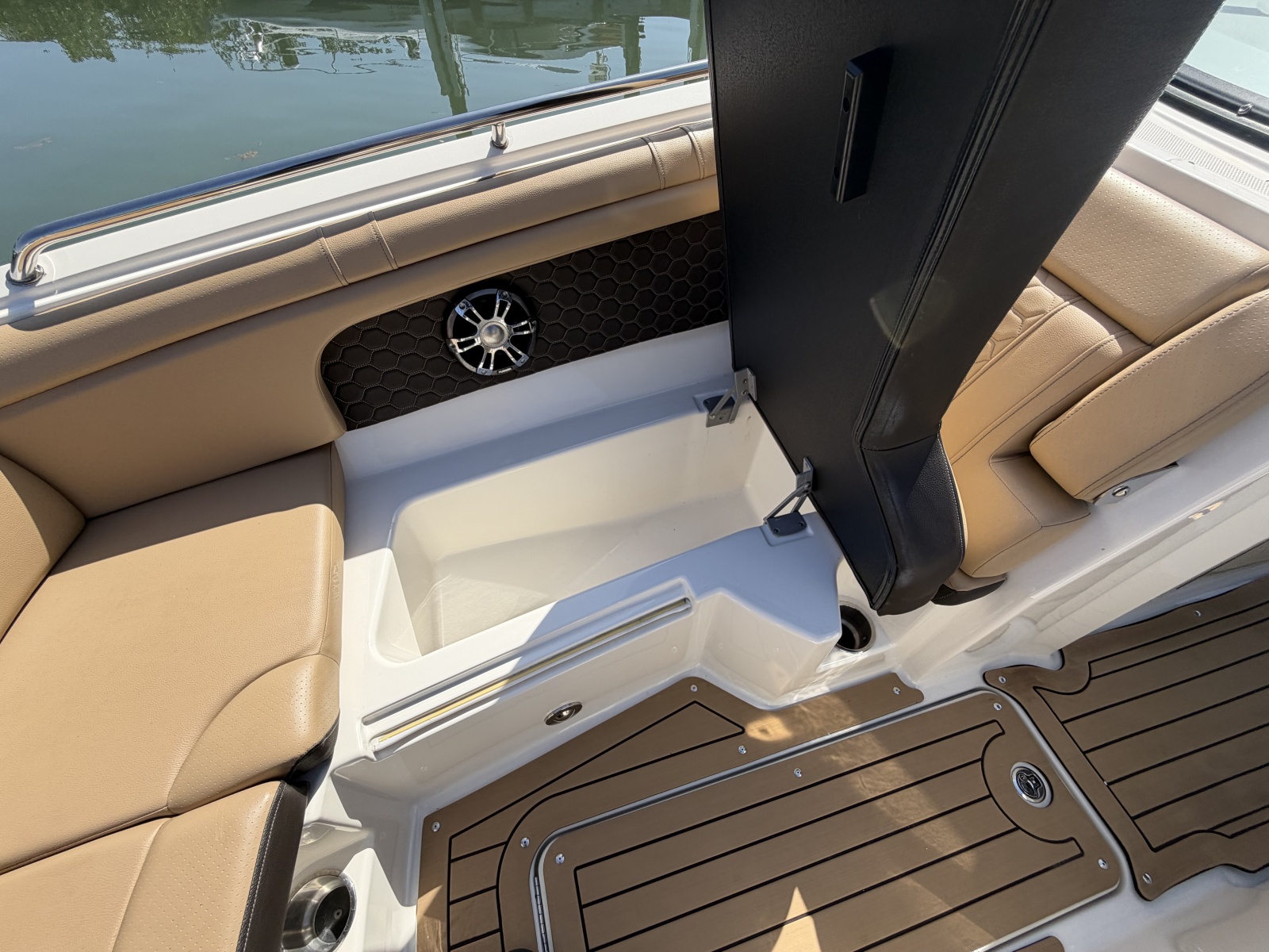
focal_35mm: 14
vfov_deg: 85.7
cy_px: 476
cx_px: 634
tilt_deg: -52.5
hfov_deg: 102.1
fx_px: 513
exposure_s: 1/770
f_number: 2.2
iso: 32
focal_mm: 2.22
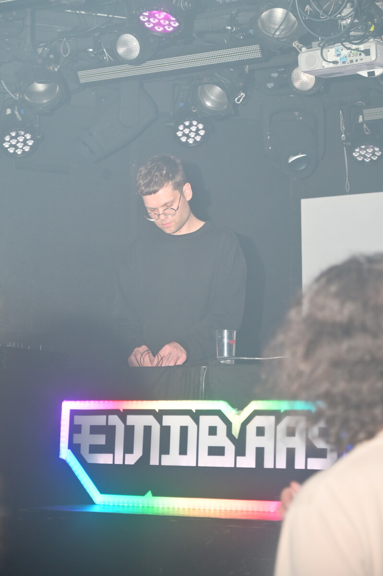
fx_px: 1247
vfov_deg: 26.0
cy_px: 288
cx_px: 192
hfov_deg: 17.5
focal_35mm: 78
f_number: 4.5
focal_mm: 78
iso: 1250
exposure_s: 1/125
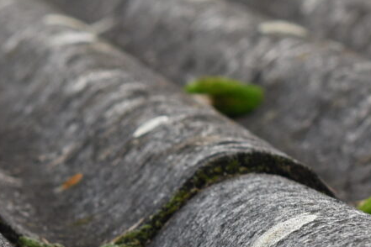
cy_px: 298
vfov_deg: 4.7
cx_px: -170
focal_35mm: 290
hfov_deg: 7.0
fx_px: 2988
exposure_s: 1/200
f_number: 5.6
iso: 400
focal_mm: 50
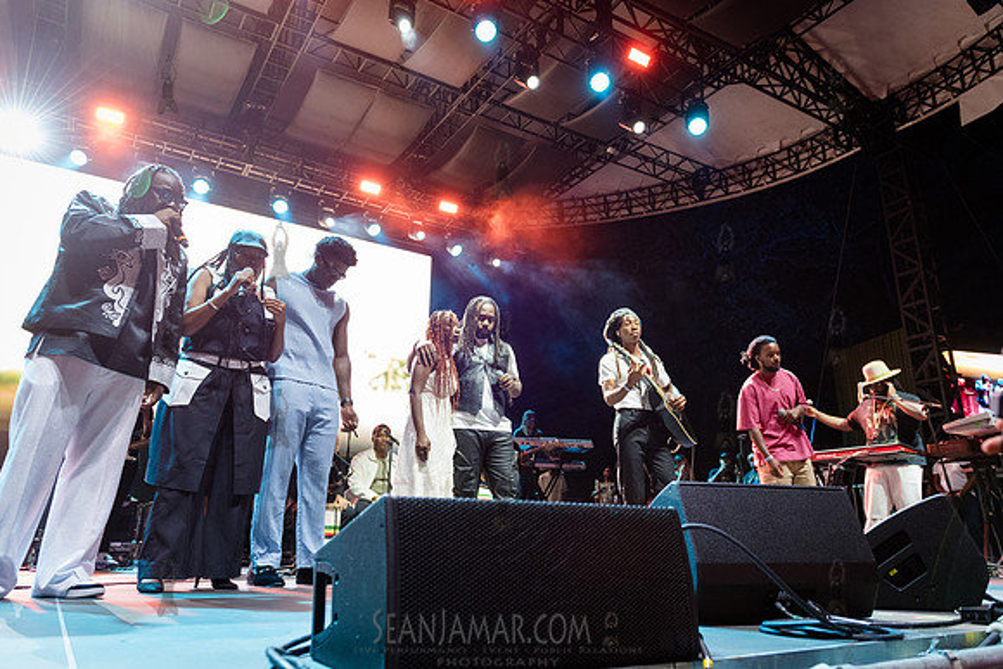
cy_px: 334
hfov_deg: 71.6
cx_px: 502
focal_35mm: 25
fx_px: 695
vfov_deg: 51.4
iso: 3200
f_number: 3.5
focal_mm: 24
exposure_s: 1/250
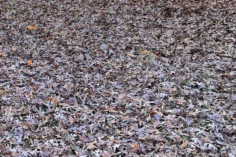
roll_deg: -0.2
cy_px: 52
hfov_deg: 23.1
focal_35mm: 81
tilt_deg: -17.2
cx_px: -41
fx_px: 531
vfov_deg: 16.8
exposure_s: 1/130
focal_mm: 4.2
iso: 32
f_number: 1.6
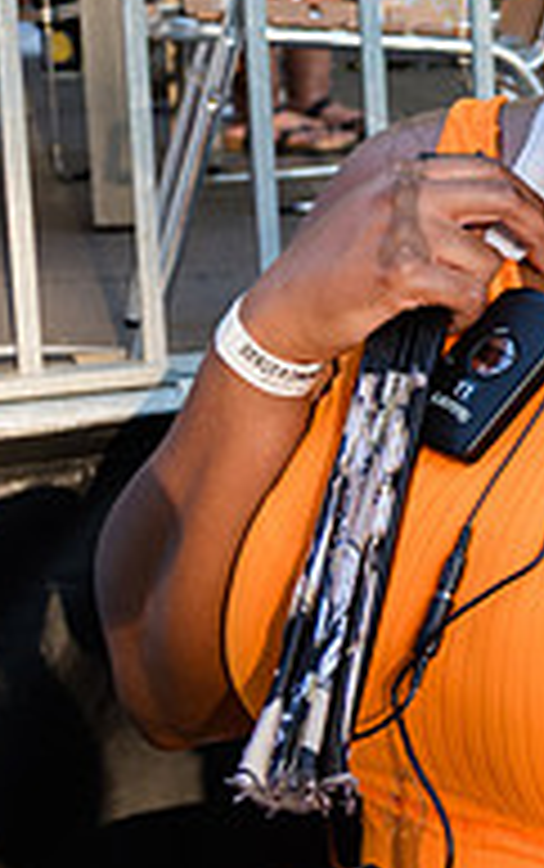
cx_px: 1420
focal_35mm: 106
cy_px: 197
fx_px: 2509
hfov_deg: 10.3
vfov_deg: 19.5
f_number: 3.5
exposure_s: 1/200
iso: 400
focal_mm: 27
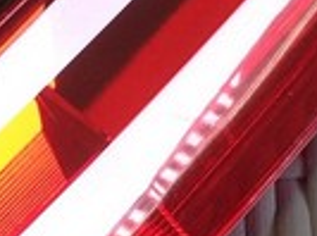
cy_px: 33
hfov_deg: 9.8
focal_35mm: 203
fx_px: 1854
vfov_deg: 7.3
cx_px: 160
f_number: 2.4
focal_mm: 4.12
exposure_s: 1/60
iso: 64
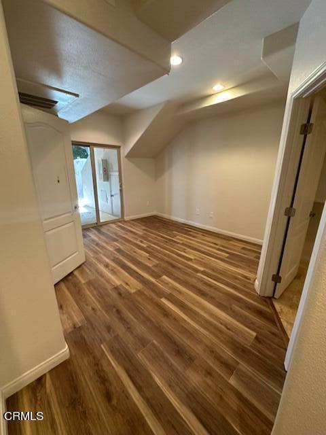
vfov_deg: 102.1
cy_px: 218
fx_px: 176
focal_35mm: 14
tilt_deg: -14.7
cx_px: 163
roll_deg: -0.6
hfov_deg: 85.7
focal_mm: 2.22
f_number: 2.2
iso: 320
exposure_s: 1/60
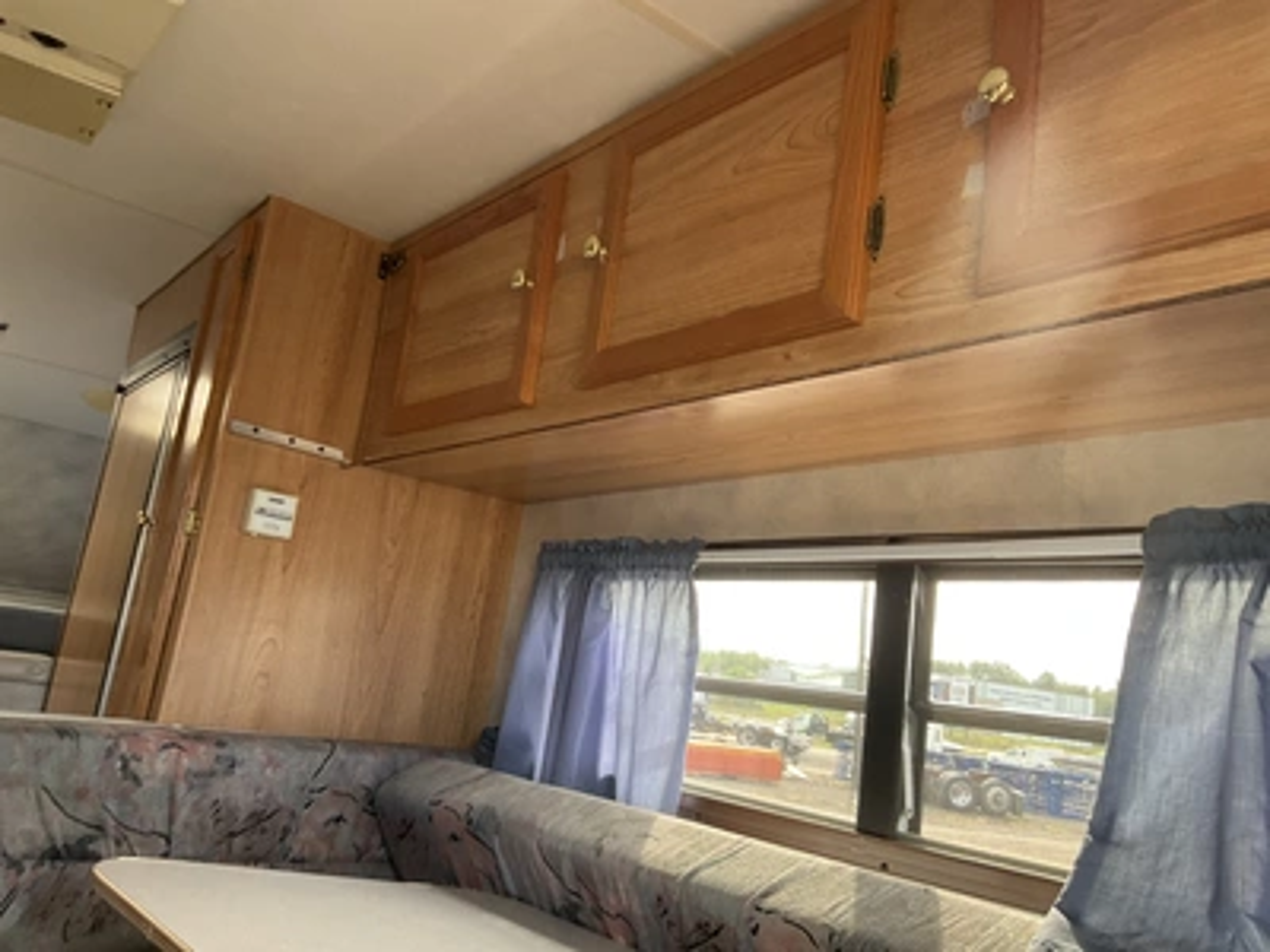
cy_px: 476
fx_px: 1064
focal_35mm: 29
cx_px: 635
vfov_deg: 48.2
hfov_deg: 61.7
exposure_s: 1/122
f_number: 1.8
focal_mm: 3
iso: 50
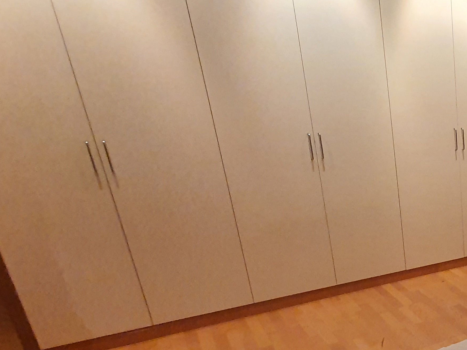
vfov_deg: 40.5
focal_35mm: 34
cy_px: 266
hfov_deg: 38.0
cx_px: 578
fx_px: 459
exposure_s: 1/50
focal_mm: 1.8
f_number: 2.2
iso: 320
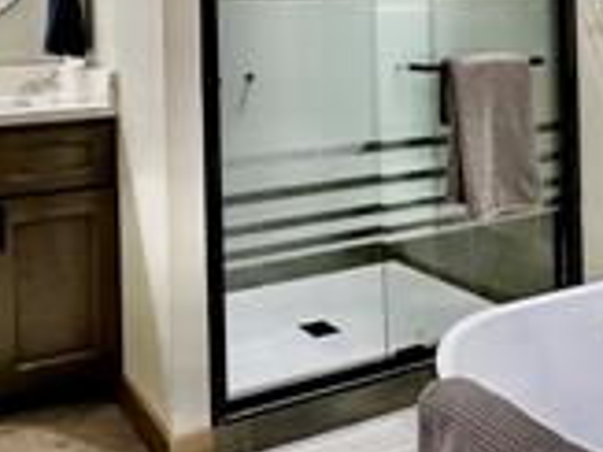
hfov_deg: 42.1
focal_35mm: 44
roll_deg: +1.5
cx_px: 174
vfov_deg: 30.9
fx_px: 766
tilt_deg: +0.5
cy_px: 19
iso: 250
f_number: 2.2
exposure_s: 1/120
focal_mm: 2.22
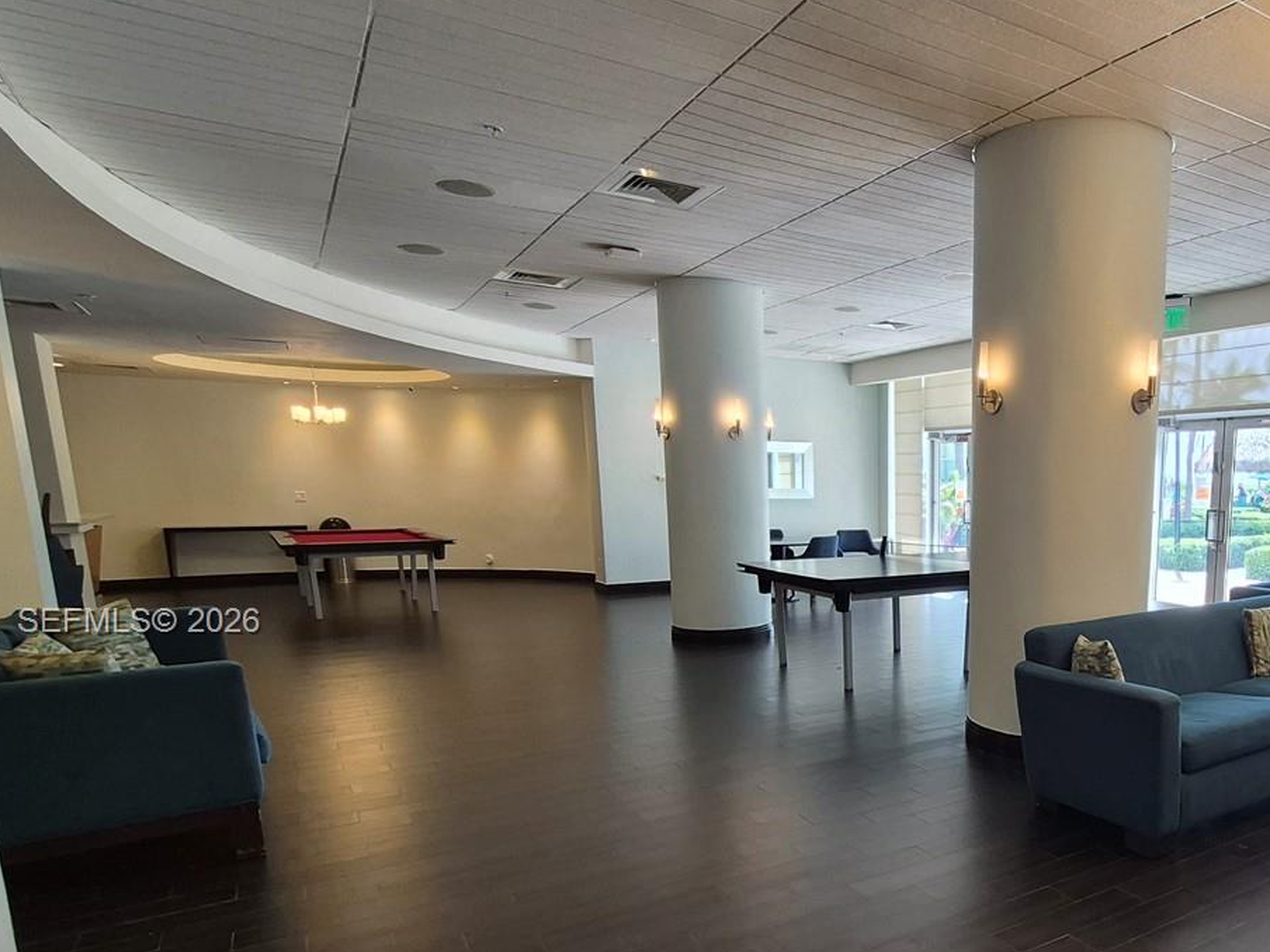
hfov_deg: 69.2
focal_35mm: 23
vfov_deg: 57.8
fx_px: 844
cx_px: 947
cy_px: 623
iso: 100
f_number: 2.2
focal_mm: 1.74
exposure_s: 1/60
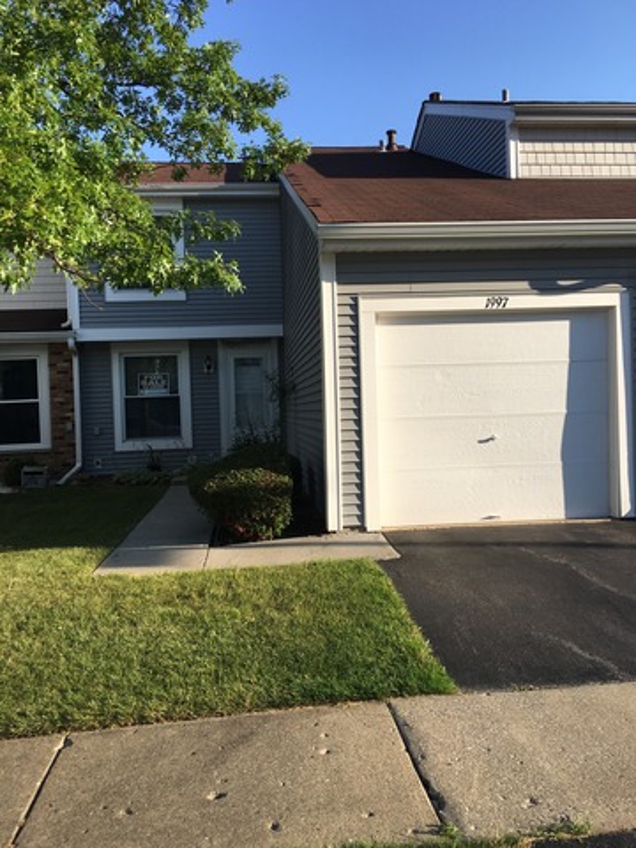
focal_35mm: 29
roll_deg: +1.5
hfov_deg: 48.2
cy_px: 424
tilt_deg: -1.9
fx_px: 710
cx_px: 318
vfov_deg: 61.7
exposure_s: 1/1012
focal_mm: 4.15
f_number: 2.2
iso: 25
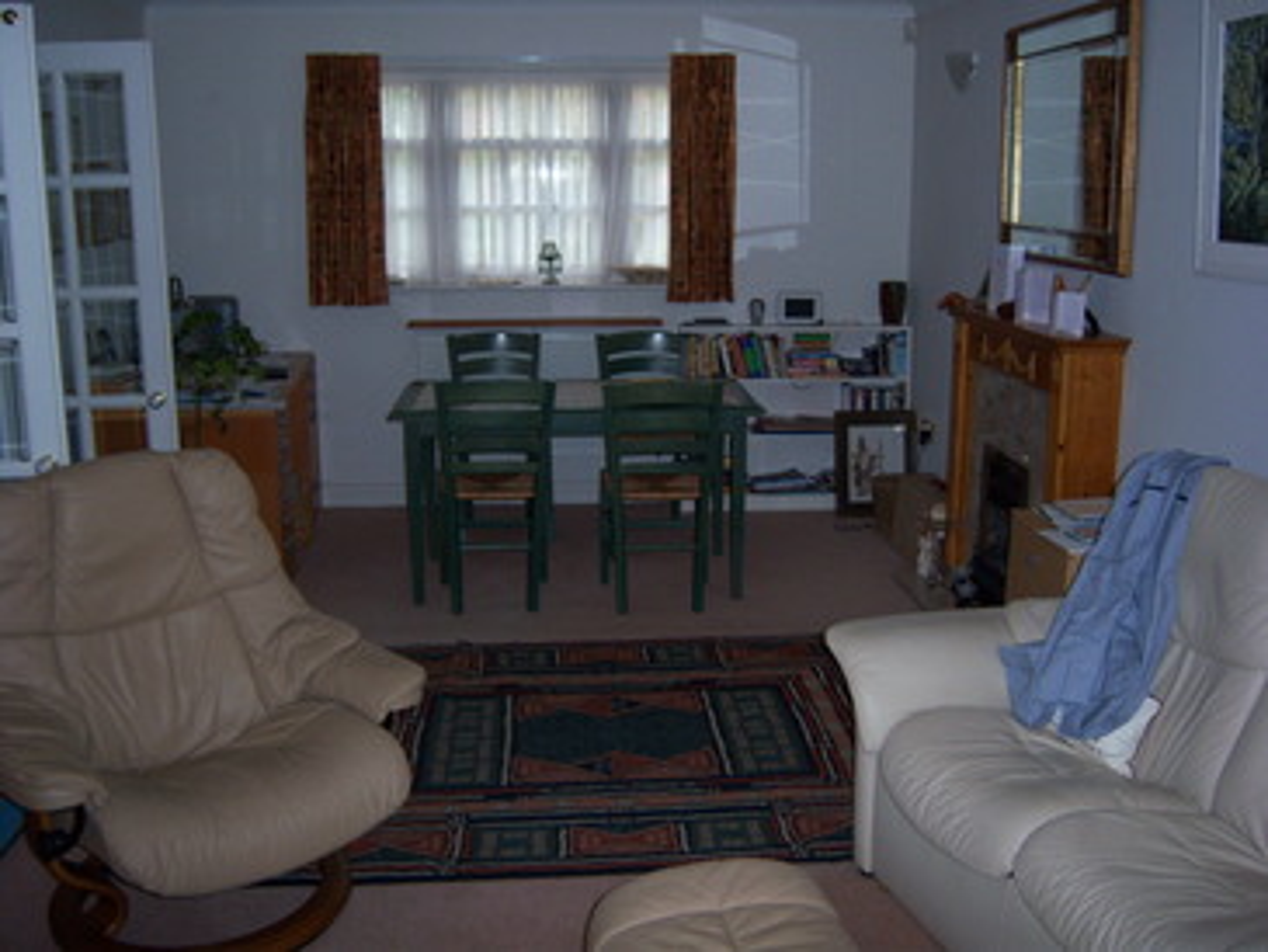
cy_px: 476
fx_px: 1319
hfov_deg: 51.3
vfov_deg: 39.7
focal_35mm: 36
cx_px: 634
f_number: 2.8
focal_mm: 7.5
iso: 160
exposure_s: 1/60
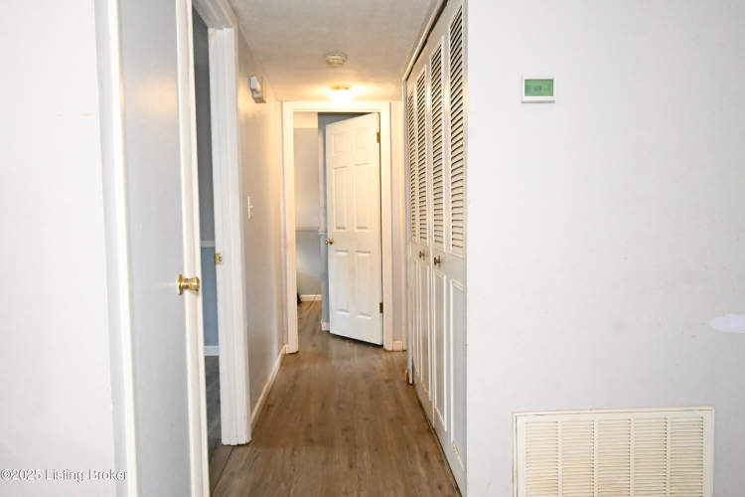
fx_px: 497
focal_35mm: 24
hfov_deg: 73.7
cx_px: 372
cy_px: 248
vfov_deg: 53.1
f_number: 5.3
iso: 11400
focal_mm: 16
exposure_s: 1/180
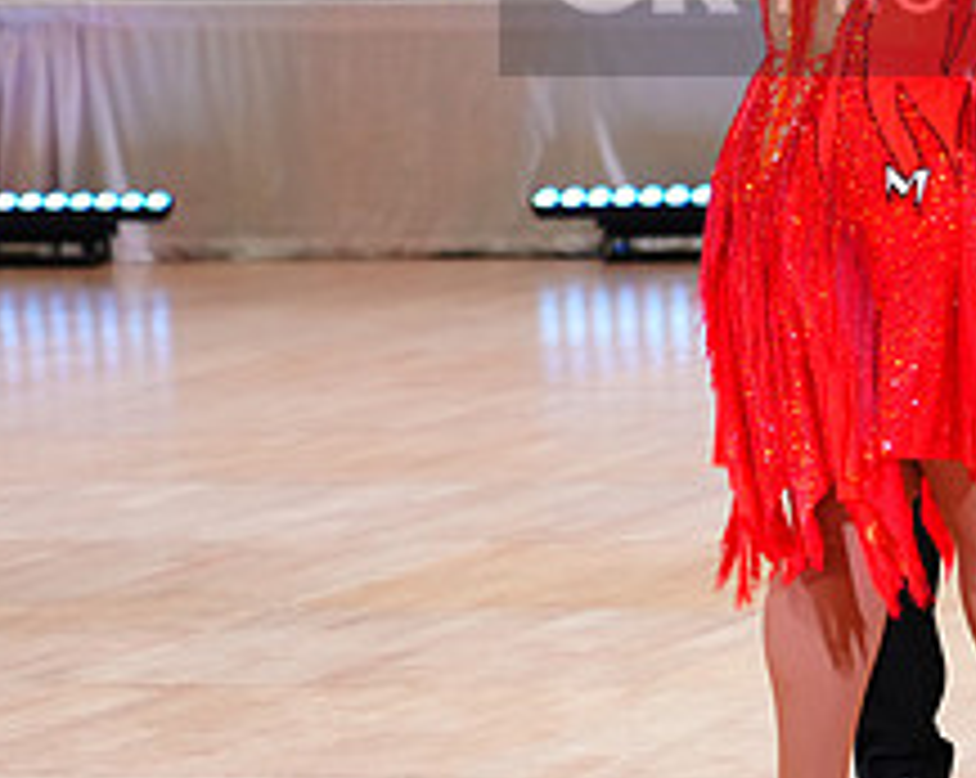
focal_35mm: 264
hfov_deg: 7.3
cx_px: 989
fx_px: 7616
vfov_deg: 5.8
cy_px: -43
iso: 2000
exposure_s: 1/125
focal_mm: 105
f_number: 4
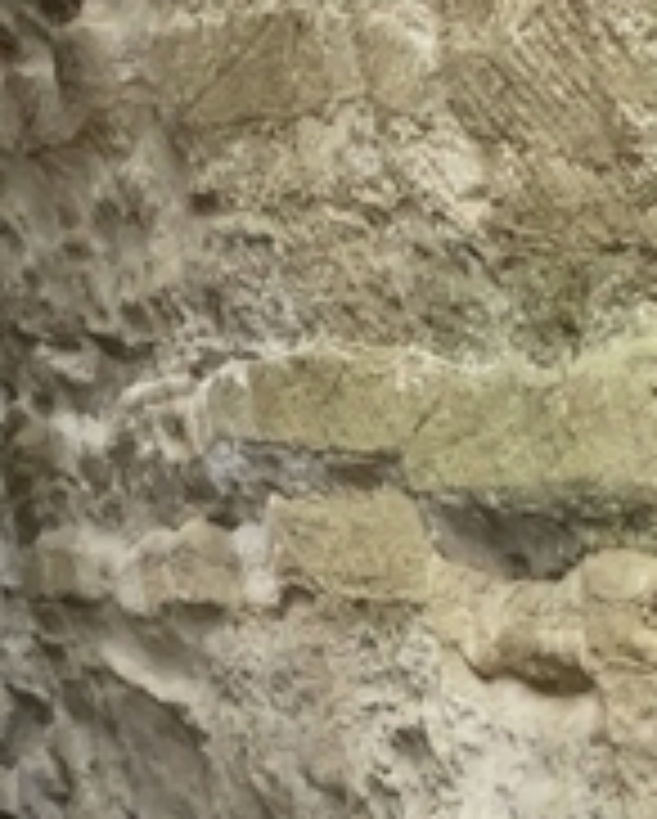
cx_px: -382
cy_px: 1084
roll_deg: +1.1
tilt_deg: +6.3
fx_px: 4052
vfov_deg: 11.2
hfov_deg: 9.0
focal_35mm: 167
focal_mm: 4.2
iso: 125
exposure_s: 1/60
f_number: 1.6
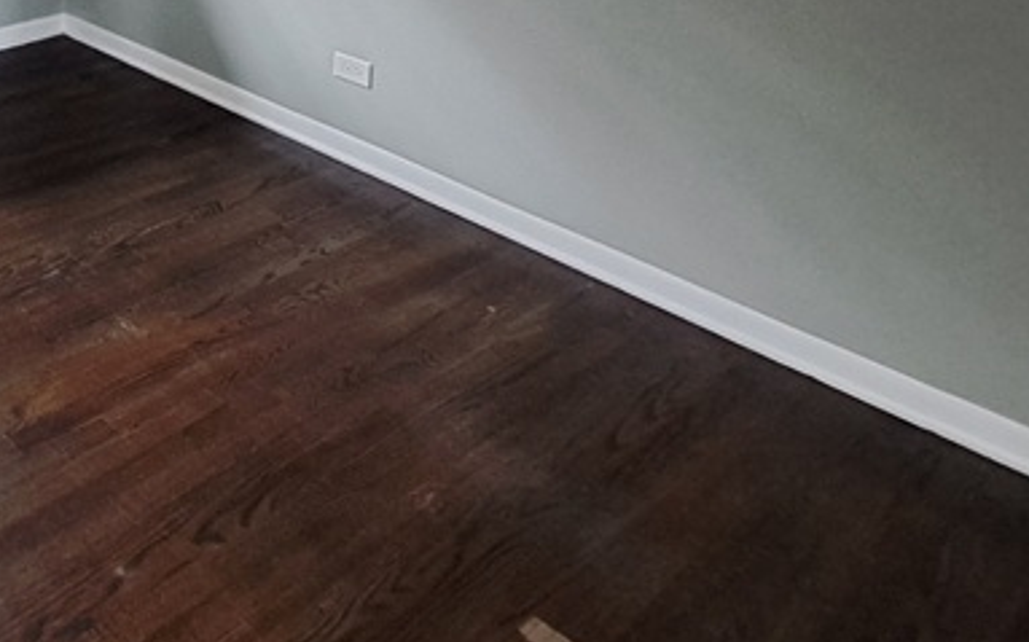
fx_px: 1009
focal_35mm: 36
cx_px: -54
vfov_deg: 30.2
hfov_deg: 44.0
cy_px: -126
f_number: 2.2
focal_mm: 1.74
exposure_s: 1/24
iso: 200
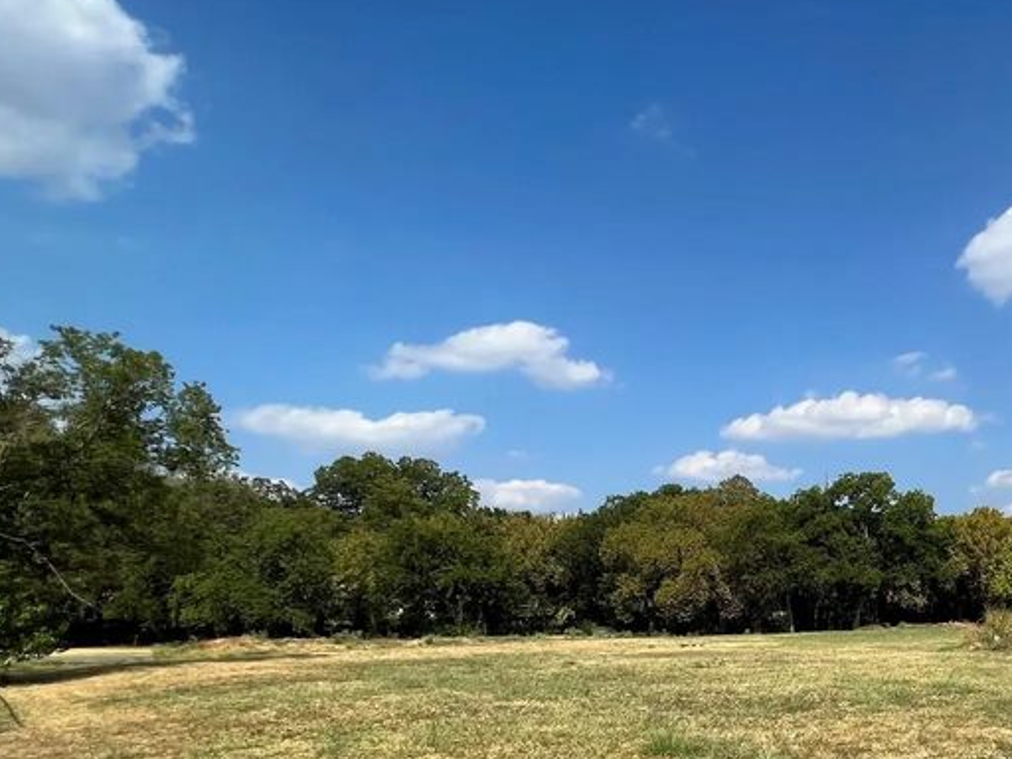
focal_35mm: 26
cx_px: 893
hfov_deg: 58.5
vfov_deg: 50.8
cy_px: 571
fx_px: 760
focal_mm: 1.57
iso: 32
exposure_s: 1/2273
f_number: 1.8
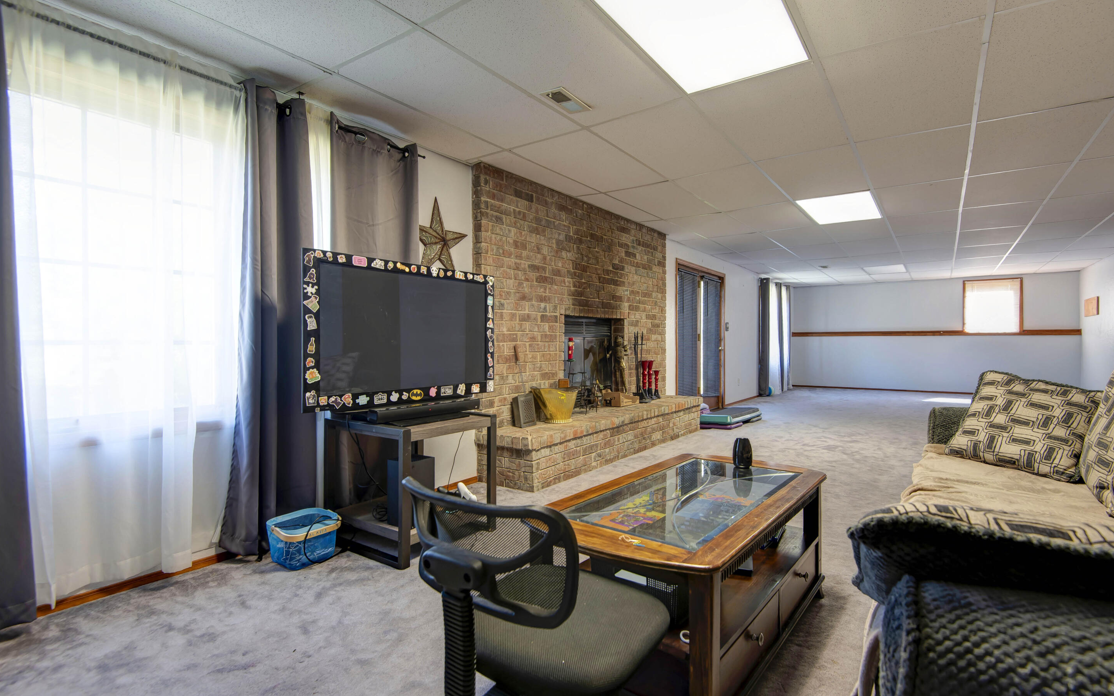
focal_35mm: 17
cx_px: 579
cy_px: 349
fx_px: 516
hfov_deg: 94.3
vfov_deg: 68.0
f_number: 6.3
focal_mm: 16
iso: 200
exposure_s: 1/2
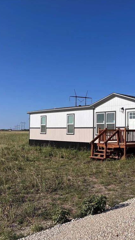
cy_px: 120
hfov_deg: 28.5
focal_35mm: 38
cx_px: 147
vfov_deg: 52.8
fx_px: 242
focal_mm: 5.7
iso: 50
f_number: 1.5
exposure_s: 1/8000
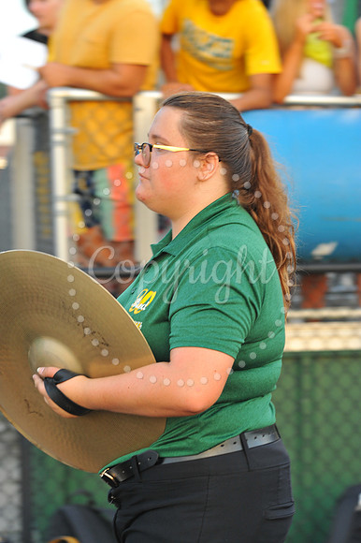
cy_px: 272
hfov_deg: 13.0
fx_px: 1581
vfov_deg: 19.5
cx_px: 180
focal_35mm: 105
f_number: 6.3
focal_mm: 105
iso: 1000
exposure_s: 1/100
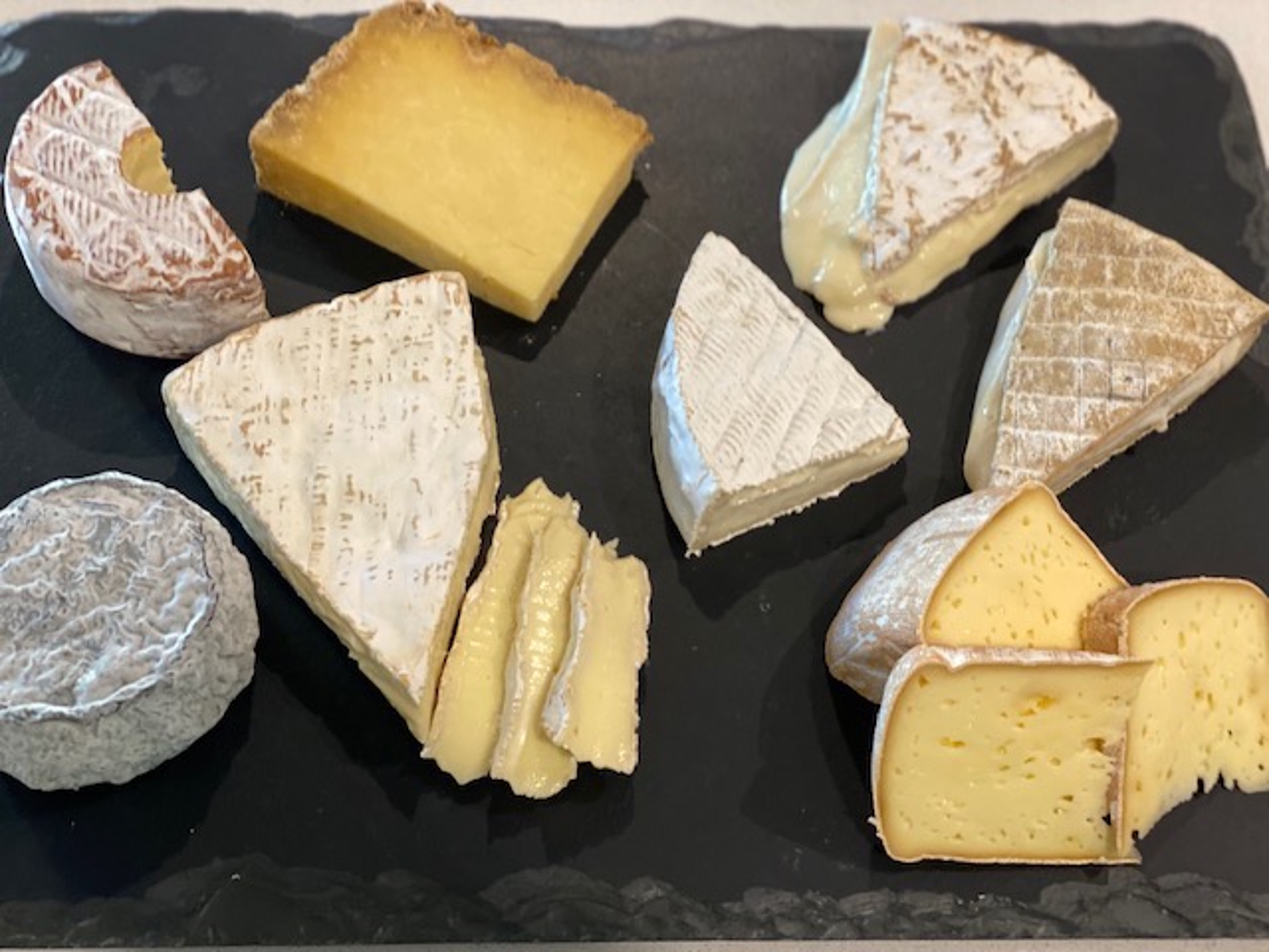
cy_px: 476
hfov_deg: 36.8
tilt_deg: -59.0
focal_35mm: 52
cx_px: 634
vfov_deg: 28.0
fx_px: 1906
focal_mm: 6
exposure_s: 1/33
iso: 160
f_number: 2
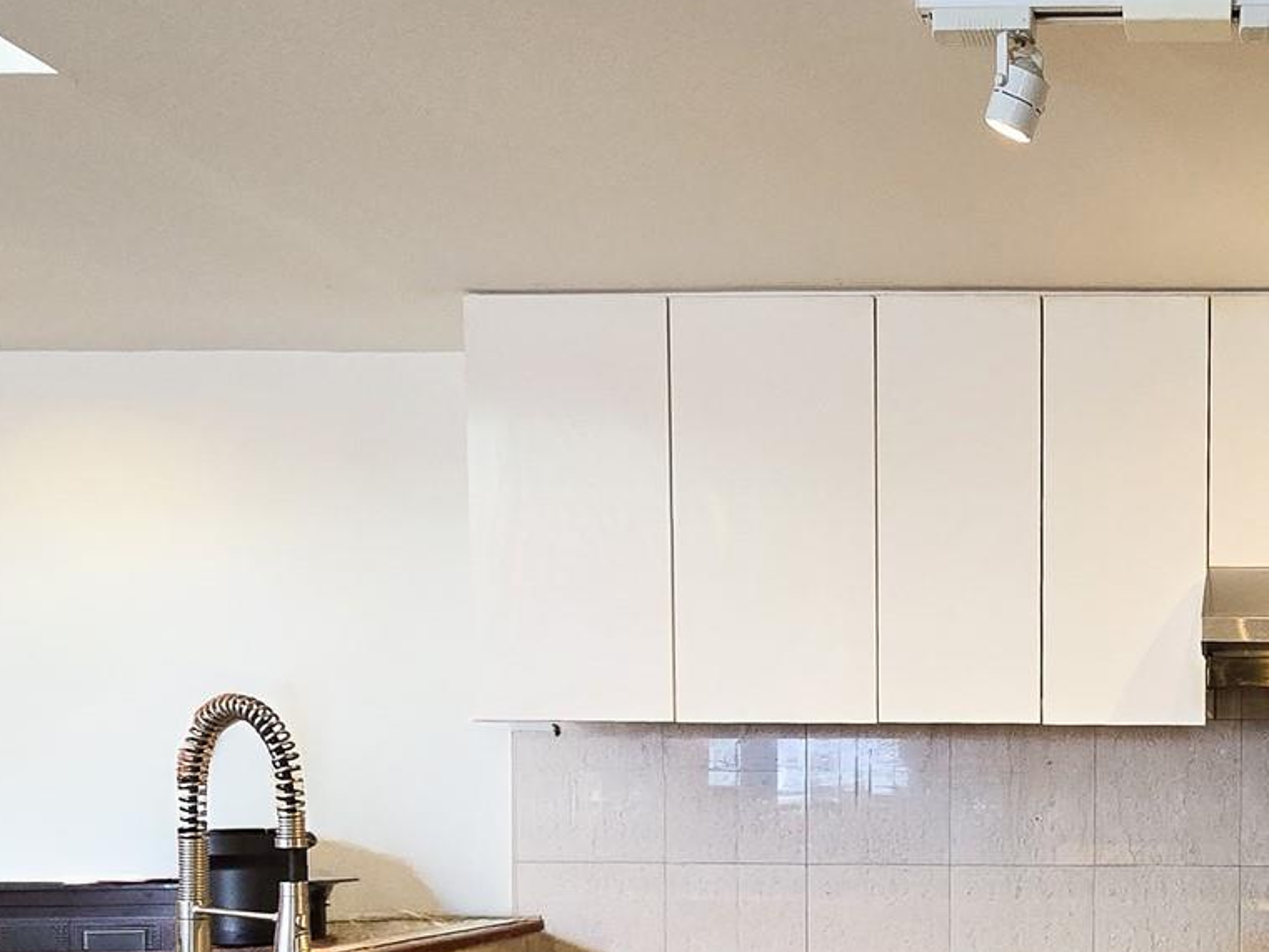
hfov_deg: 45.3
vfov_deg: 37.9
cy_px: 865
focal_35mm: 35
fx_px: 1283
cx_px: 1242
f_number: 2.2
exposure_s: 1/60
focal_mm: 2.2
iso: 320
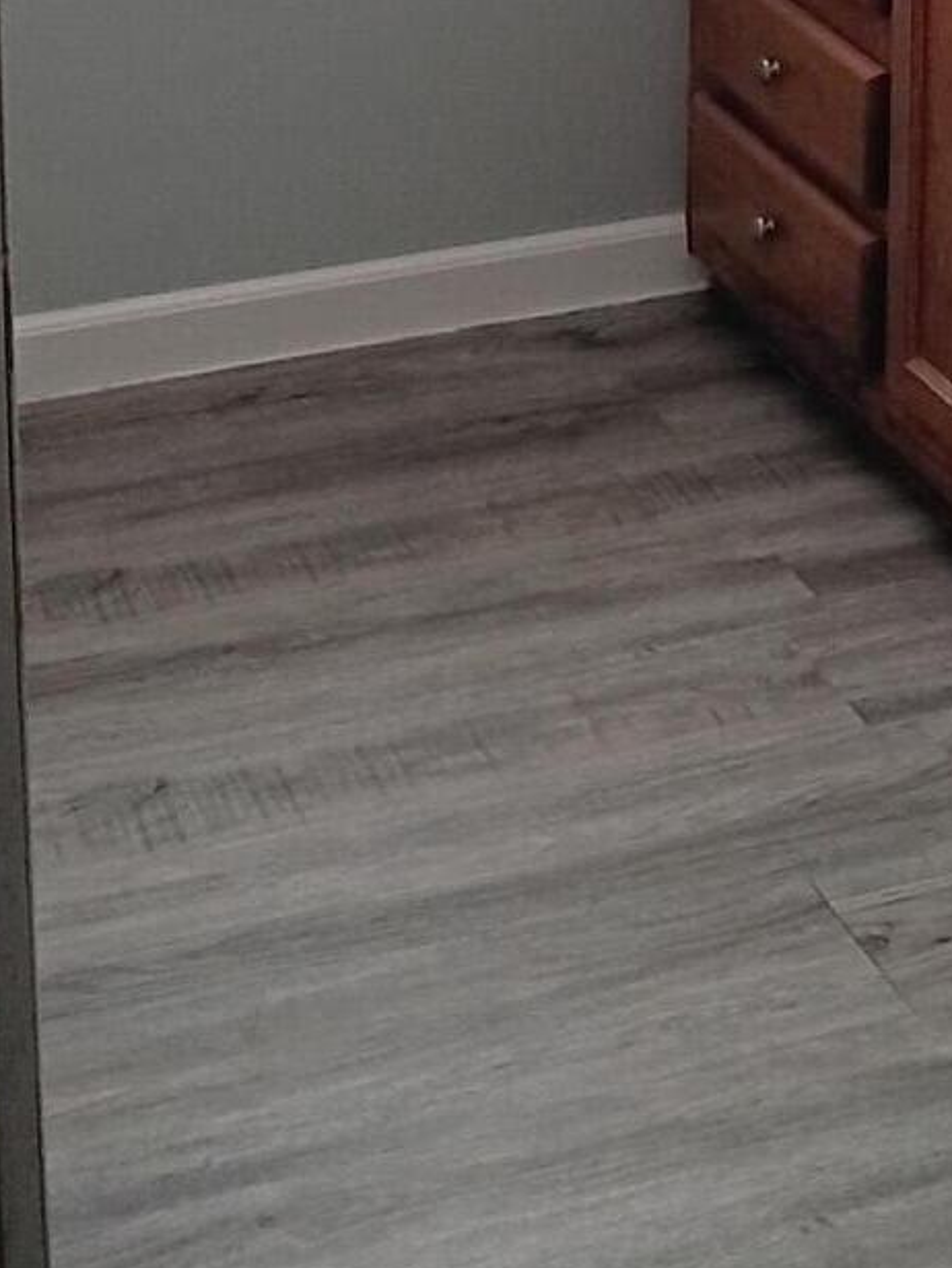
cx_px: 894
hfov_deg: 16.0
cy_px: -320
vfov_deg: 20.0
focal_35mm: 91
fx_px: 3333
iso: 429
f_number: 2.2
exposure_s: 1/60
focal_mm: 3.42
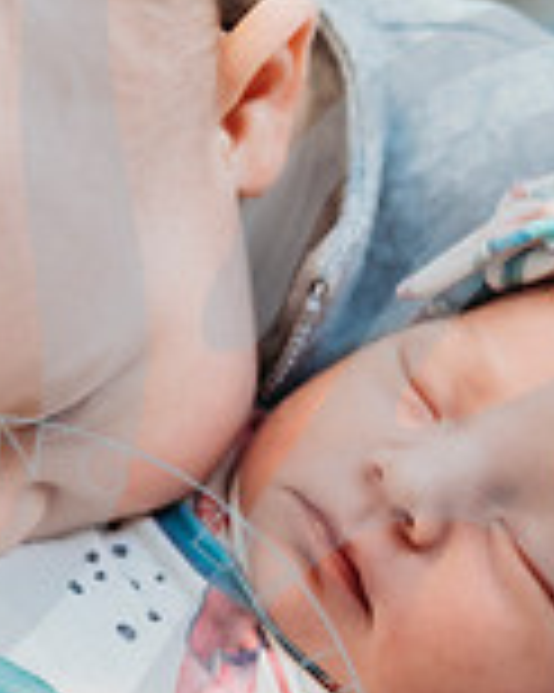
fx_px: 2359
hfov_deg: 13.4
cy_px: 490
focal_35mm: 115
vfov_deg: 16.7
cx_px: 171
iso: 800
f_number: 2.8
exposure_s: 1/125
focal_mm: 42
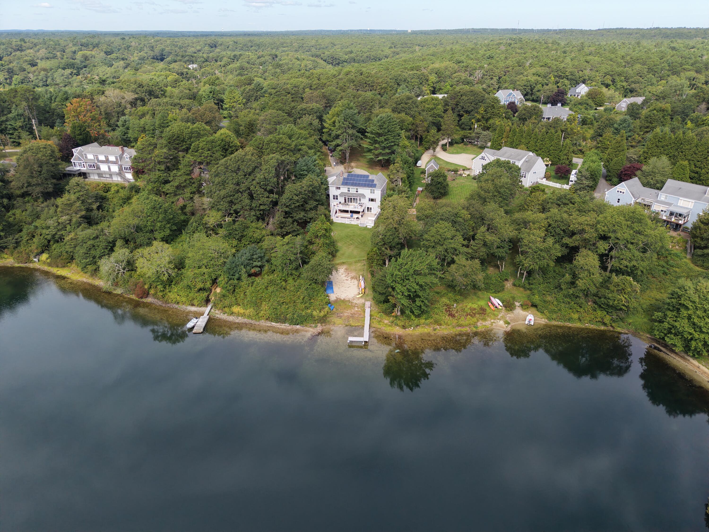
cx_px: 354
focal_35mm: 24
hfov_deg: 71.6
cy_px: 266
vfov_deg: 56.8
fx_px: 492
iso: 100
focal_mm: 8.67
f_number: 1.8
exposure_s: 1/1000
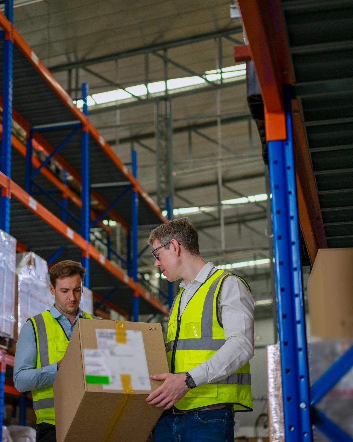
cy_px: 221
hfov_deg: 23.7
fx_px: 836
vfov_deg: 29.6
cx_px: 111
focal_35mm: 64
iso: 400
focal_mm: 45
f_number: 1.8
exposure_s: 1/320
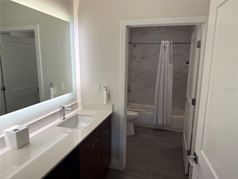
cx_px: 119
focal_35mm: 24
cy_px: 90
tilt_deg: -9.8
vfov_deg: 56.8
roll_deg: -0.9
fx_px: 165
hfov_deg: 71.6
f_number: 1.78
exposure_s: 1/193
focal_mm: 6.76
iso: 80
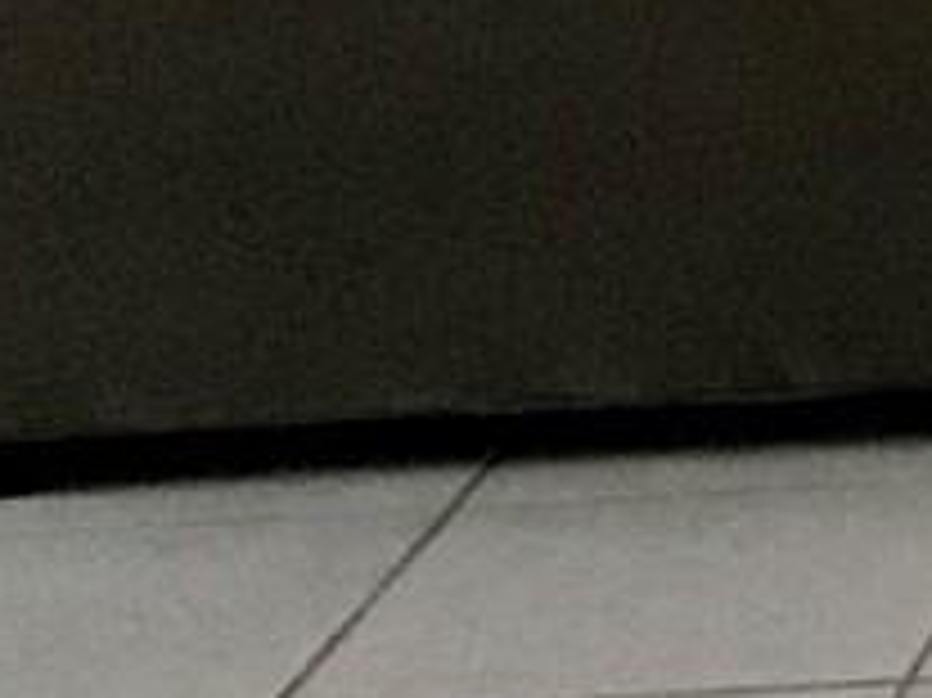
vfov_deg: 6.1
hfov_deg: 7.2
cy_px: -590
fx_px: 6458
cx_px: 2900
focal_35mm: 240
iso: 160
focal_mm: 3.3
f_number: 2.4
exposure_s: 1/30
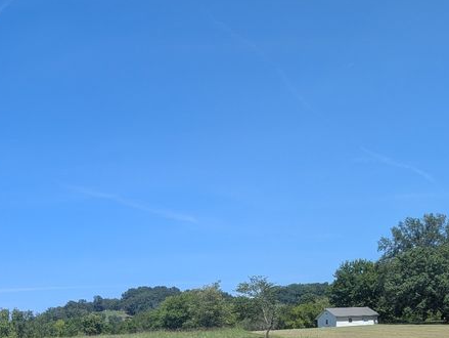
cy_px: 342
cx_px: 35
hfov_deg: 32.4
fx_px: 727
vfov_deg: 24.9
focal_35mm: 56
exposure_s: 1/1508
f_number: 1.85
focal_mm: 6.81
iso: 44
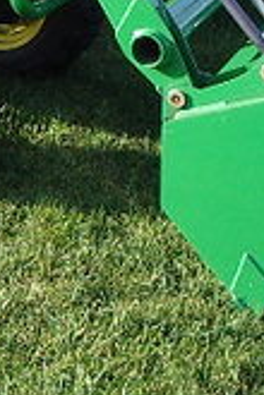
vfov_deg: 15.3
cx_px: -185
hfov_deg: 10.1
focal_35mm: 130
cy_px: -55
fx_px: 1430
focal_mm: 5.8
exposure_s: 1/80
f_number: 4.8
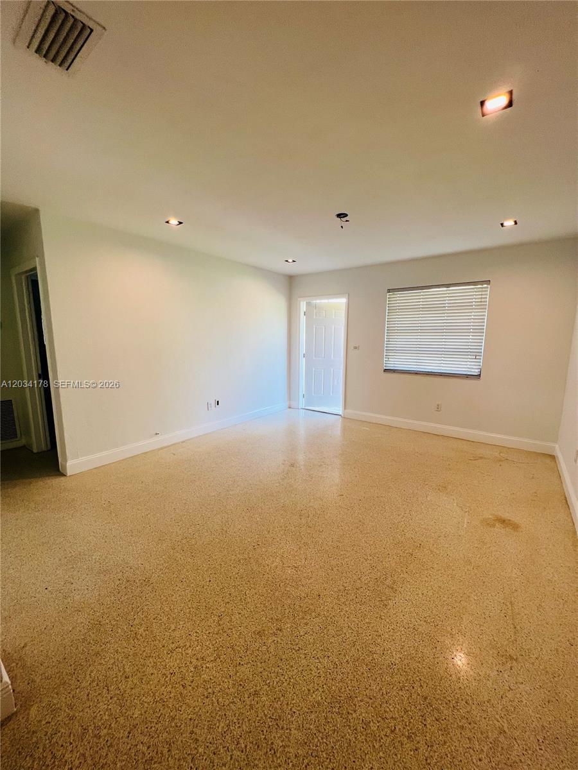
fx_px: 289
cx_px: 289
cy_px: 385
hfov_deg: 89.9
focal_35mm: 13
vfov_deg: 106.2
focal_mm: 1.57
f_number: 1.8
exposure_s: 1/120
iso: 100
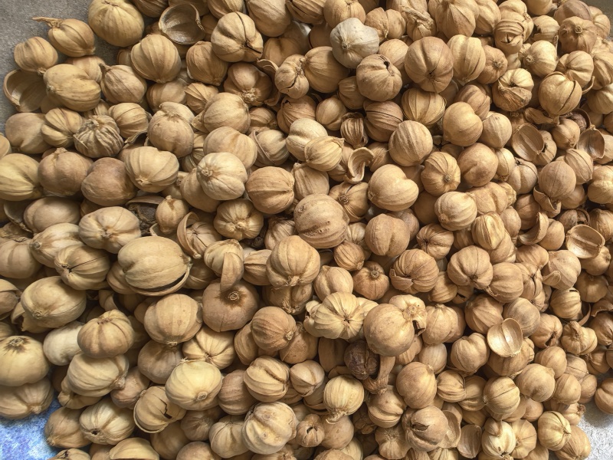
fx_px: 478
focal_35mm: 27
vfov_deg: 51.4
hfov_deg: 65.3
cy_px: 230
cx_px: 306
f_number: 2.2
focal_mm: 1.95
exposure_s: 1/100
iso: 160
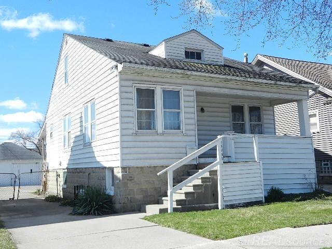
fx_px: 364
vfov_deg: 37.7
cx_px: 166
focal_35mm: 38
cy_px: 124
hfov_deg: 49.0
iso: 160
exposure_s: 1/800
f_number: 8
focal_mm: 6.9
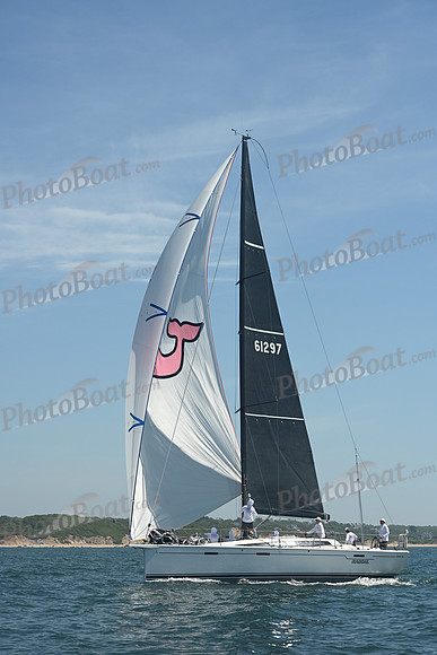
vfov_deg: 24.8
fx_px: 1492
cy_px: 328
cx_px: 218
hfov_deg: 16.7
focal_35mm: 82
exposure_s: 1/1000
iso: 320
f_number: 9
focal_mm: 82
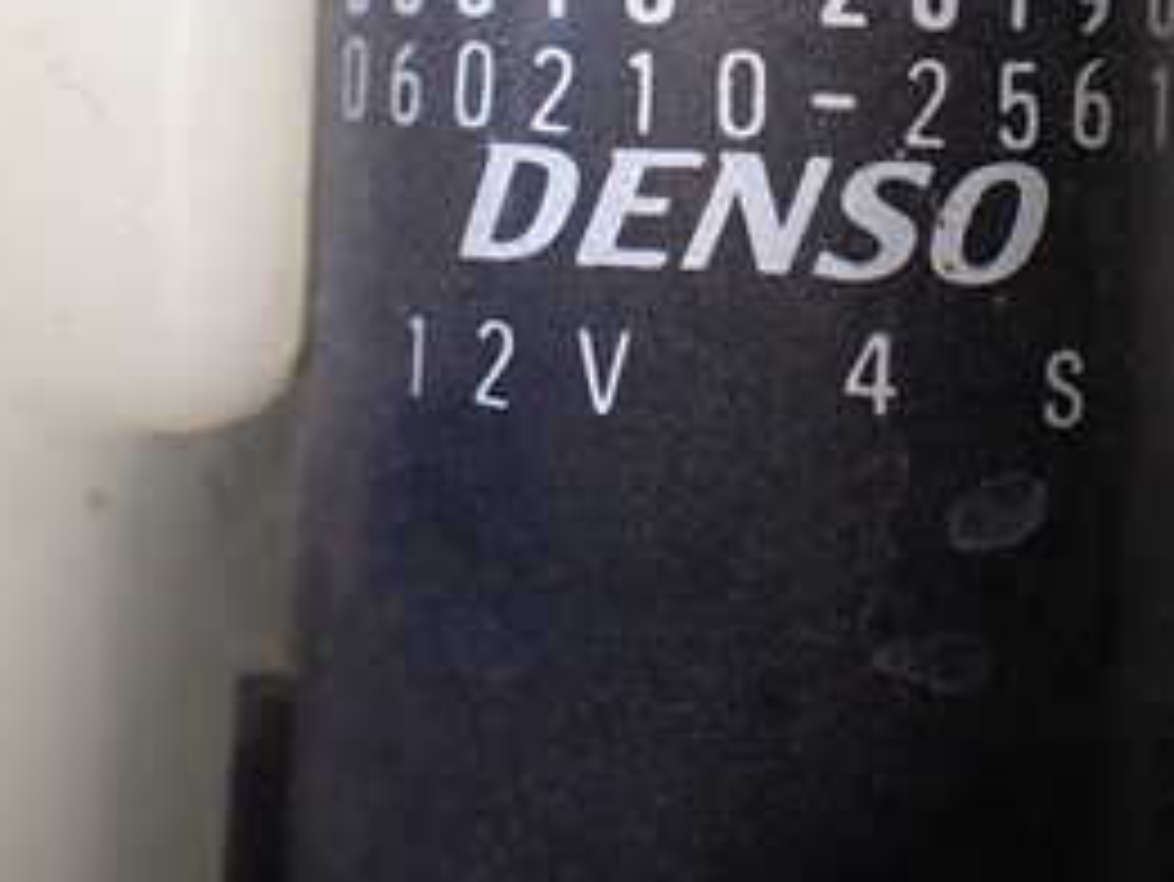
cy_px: 22
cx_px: 819
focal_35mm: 69
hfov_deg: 27.9
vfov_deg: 20.7
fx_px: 2341
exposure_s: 1/125
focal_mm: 5.4
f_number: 2.3
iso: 200
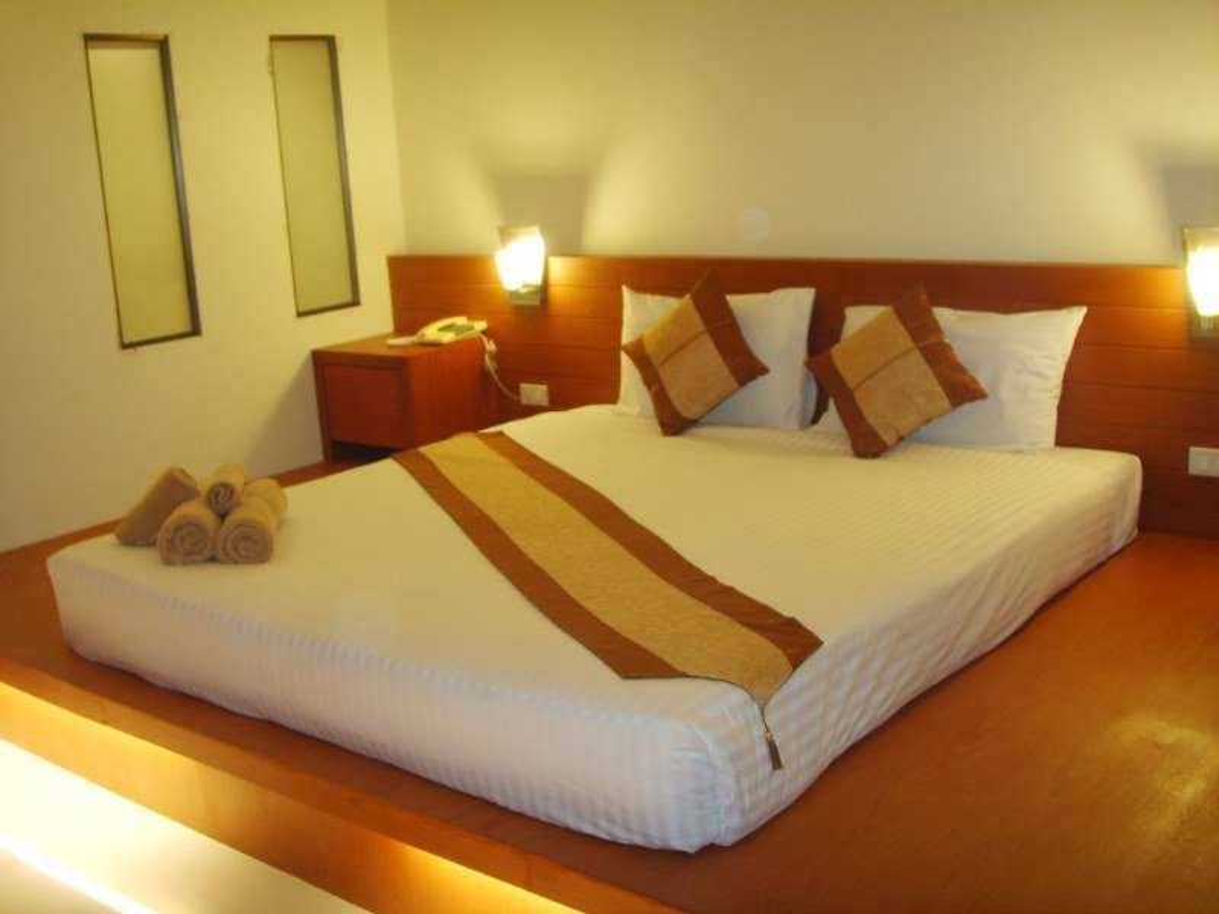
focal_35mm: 39
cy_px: 457
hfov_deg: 47.9
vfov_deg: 36.8
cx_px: 610
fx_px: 1373
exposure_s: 1/4
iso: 50
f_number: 3.5
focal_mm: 6.6
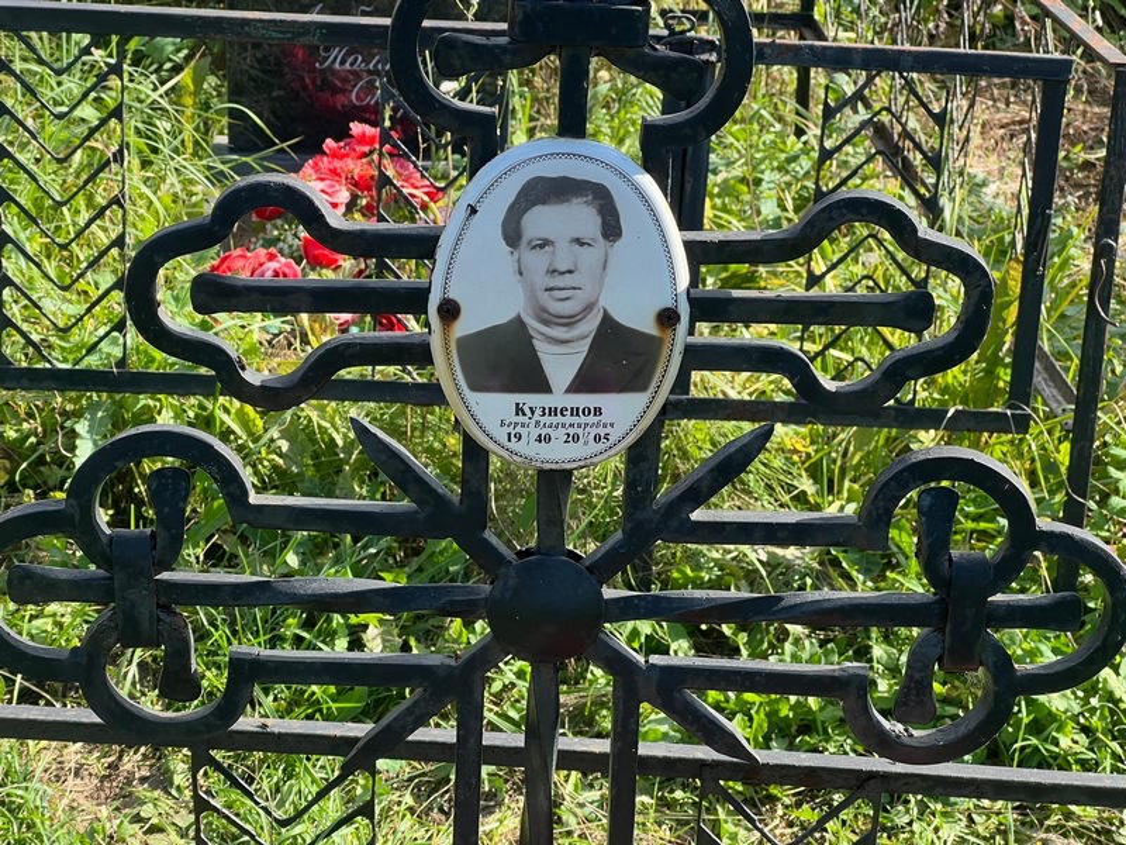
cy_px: 422
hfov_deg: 25.3
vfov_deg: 19.1
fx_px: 2505
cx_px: 563
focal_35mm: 77
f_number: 2.8
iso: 32
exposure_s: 1/199
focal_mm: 9
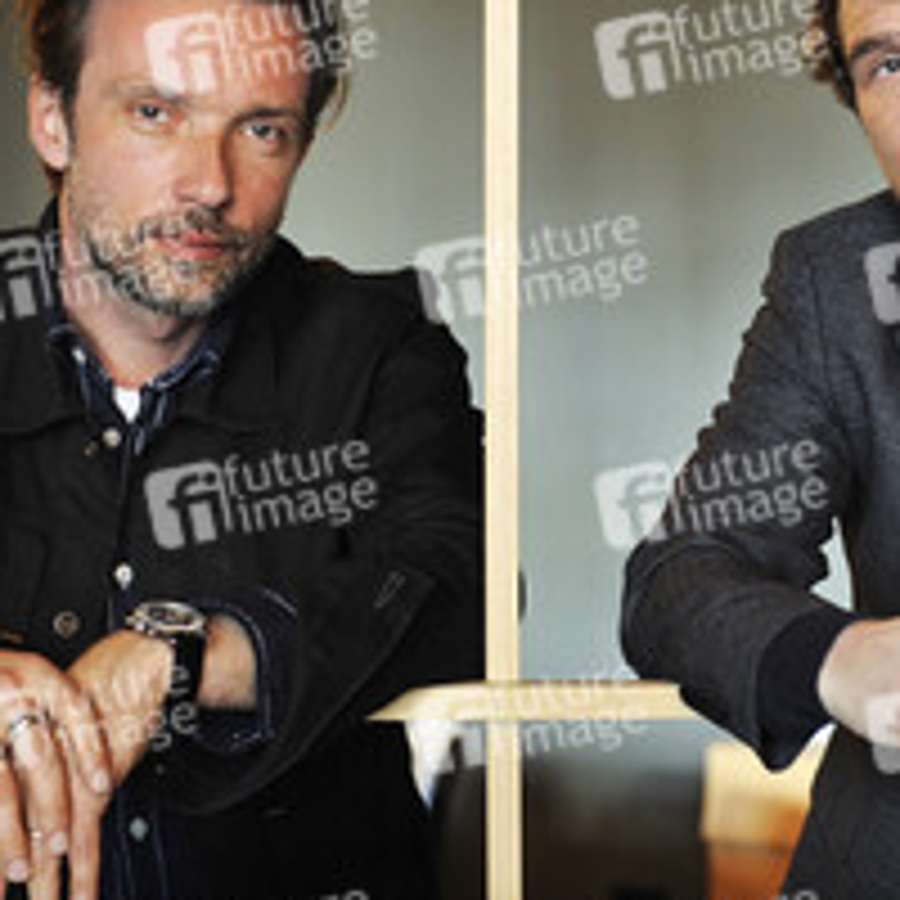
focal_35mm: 111
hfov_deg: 15.7
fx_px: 3265
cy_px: 382
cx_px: 592
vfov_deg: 15.7
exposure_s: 1/25
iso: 1250
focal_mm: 58
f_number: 2.8
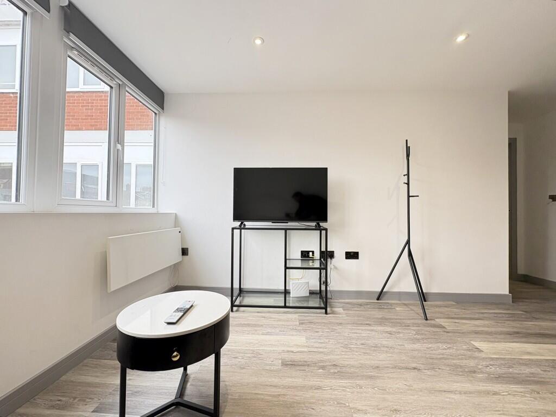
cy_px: 208
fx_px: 225
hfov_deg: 102.1
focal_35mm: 14
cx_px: 278
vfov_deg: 85.7
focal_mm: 2.22
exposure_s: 1/99
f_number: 2.2
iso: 160
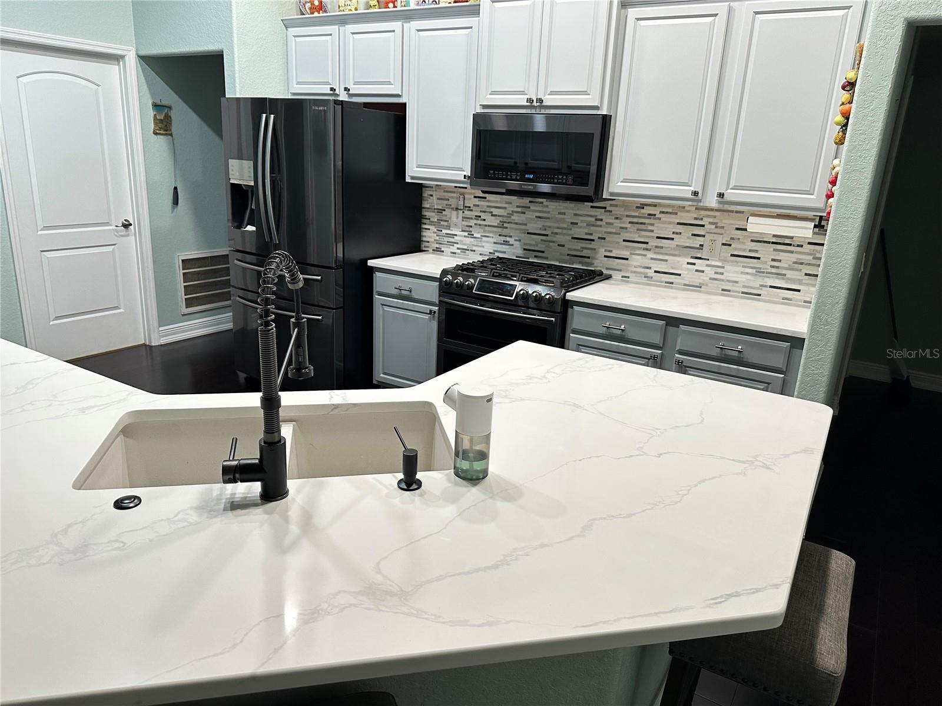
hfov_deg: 71.6
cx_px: 471
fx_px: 653
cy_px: 353
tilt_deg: -17.1
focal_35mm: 24
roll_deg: -3.2
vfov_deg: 56.8
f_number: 1.78
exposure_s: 1/60
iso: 200
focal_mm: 6.86
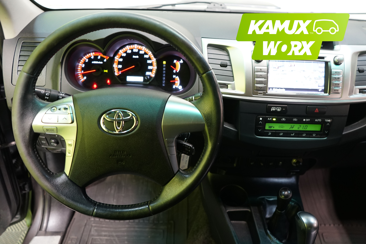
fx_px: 285
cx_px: 183
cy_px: 122
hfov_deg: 65.5
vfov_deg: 46.4
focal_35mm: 28
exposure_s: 1/30
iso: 1250
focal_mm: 28
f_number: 3.5
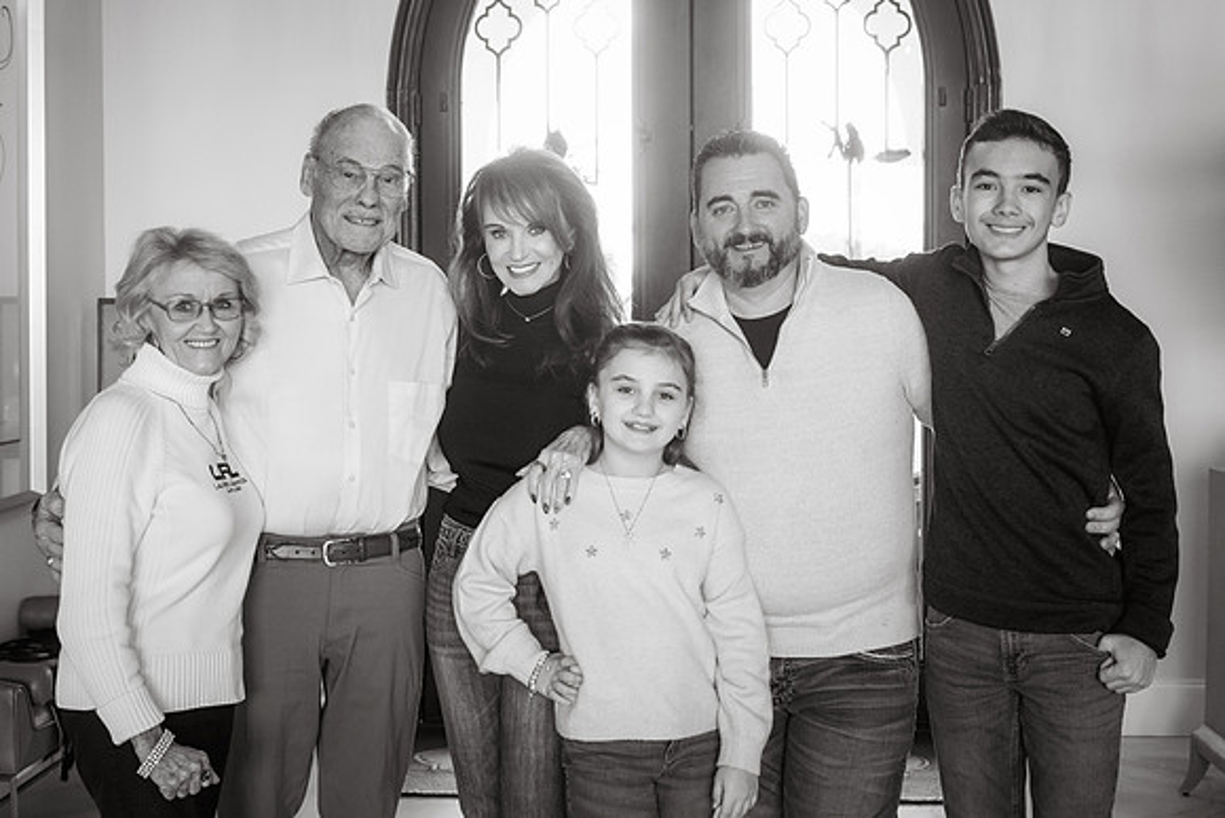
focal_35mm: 53
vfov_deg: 25.5
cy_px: 409
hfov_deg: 37.5
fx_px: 1805
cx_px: 612
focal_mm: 50
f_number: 6.3
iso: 3200
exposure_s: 1/80
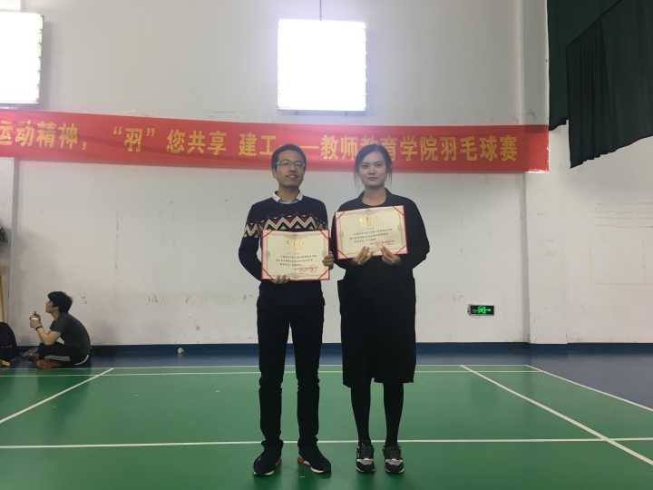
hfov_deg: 61.7
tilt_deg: +3.9
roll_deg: +0.6
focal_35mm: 29
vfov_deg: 48.2
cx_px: 326
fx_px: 547
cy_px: 245
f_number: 2.2
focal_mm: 4.15
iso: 80
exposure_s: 1/33
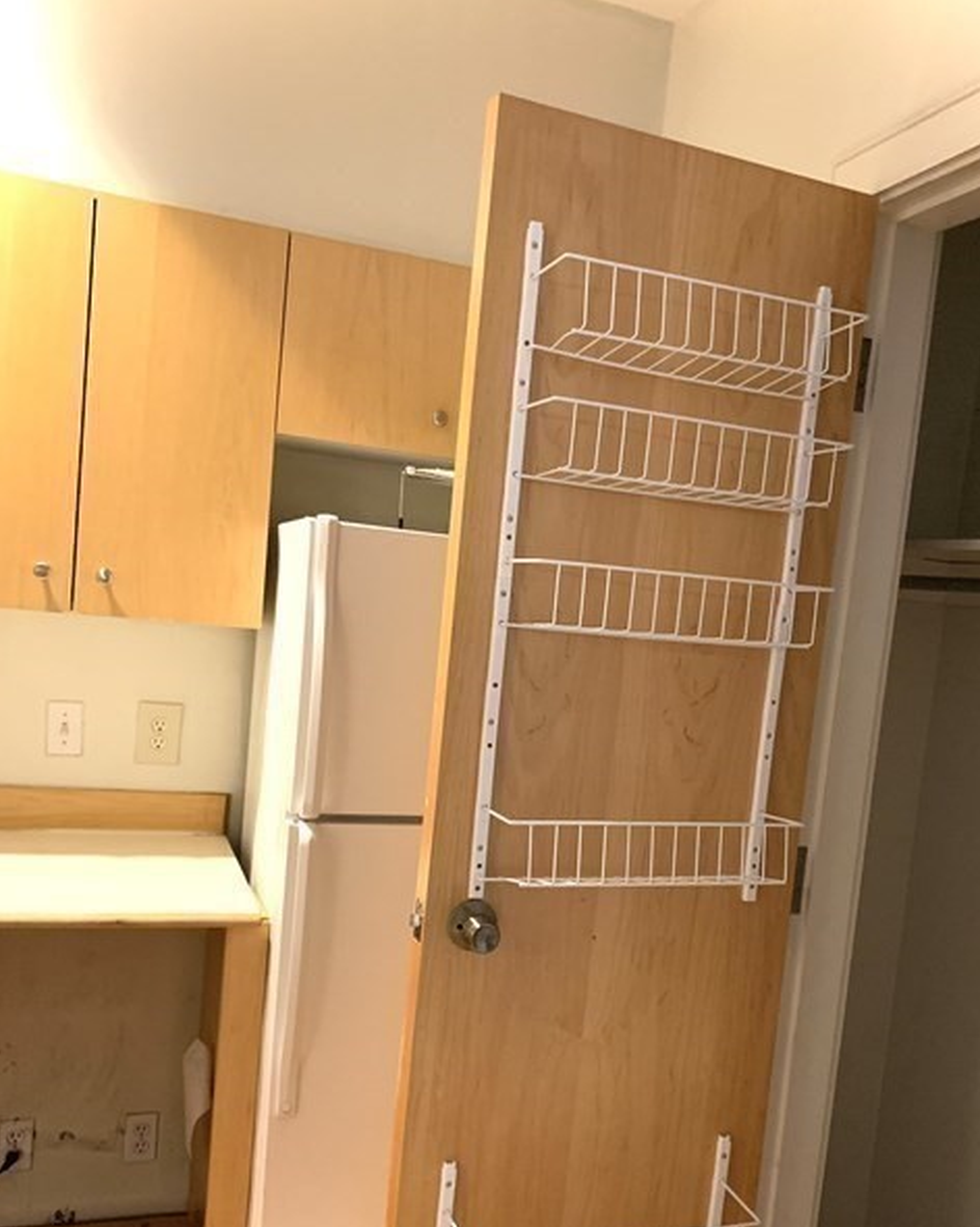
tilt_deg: -5.1
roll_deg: -5.9
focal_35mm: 33
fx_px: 1198
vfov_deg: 53.8
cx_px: 581
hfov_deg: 44.3
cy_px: 743
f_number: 1.8
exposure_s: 1/30
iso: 500
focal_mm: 4.25
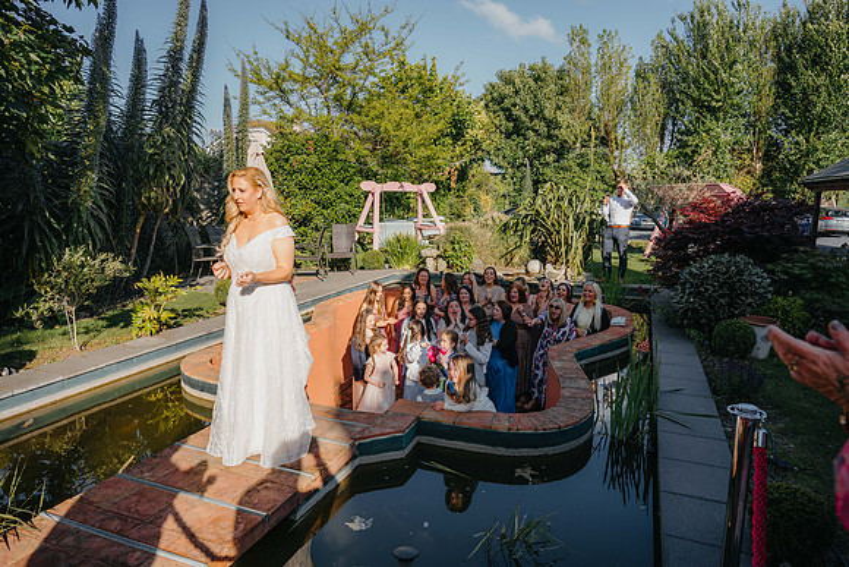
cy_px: 284
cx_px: 424
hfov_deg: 73.7
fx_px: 566
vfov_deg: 53.2
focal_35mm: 24
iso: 100
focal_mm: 24
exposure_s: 1/250
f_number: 5
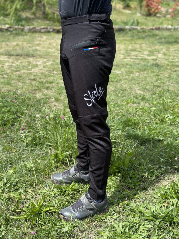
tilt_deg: -19.4
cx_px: 90
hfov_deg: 30.3
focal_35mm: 48
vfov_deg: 39.7
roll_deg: -2.7
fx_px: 331
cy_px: 120
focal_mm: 6.86
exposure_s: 1/2469
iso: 100
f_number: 1.78
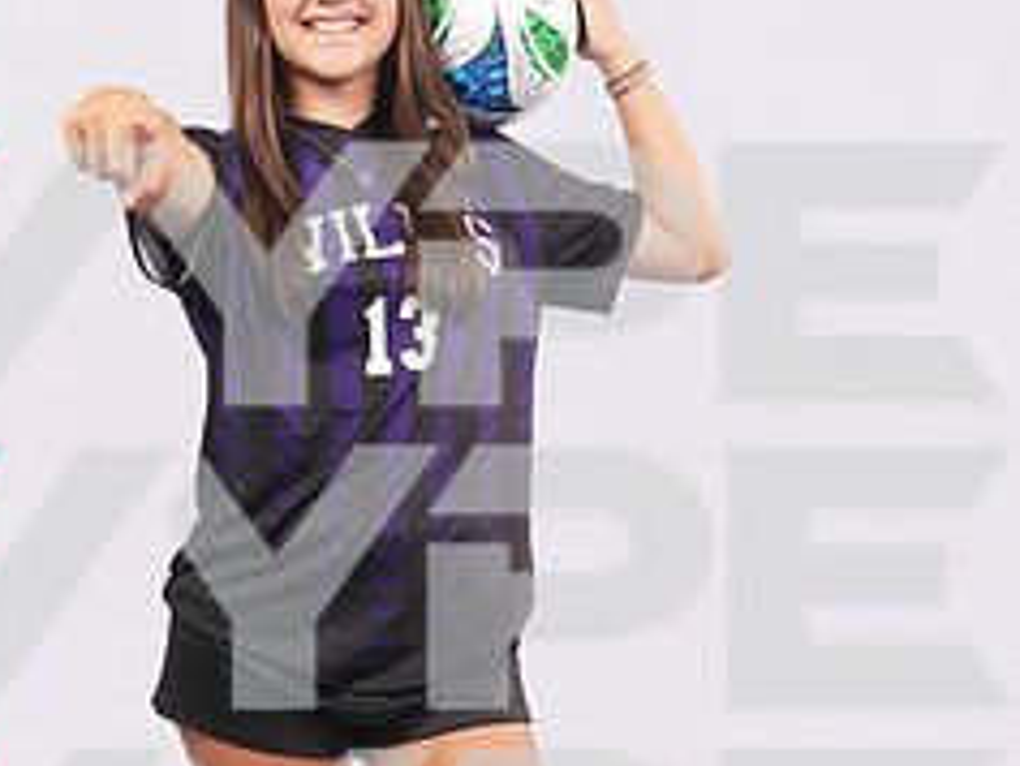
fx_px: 2417
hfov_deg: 23.8
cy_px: 581
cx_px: 379
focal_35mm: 82
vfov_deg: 17.9
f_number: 7.1
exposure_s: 1/200
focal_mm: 45
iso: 160
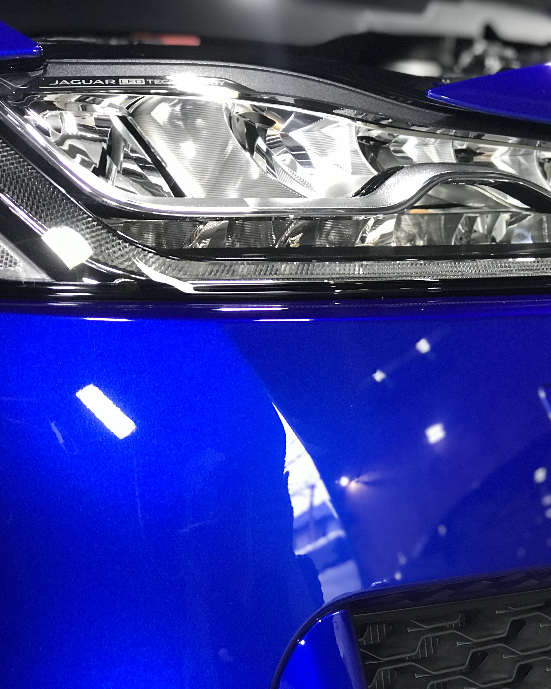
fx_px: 1529
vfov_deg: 25.4
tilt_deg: -7.4
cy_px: 341
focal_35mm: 75
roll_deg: +2.6
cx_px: 411
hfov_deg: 20.3
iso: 160
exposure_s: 1/60
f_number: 2.8
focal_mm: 6.6
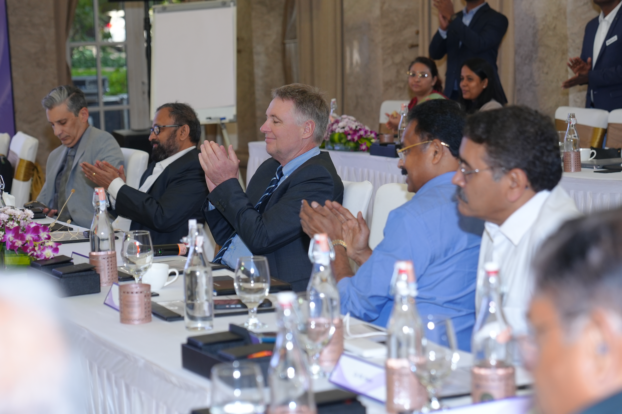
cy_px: 207
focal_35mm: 94
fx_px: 1624
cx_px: 311
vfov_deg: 14.6
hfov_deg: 21.7
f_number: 3.2
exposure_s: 1/160
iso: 400
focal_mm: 63
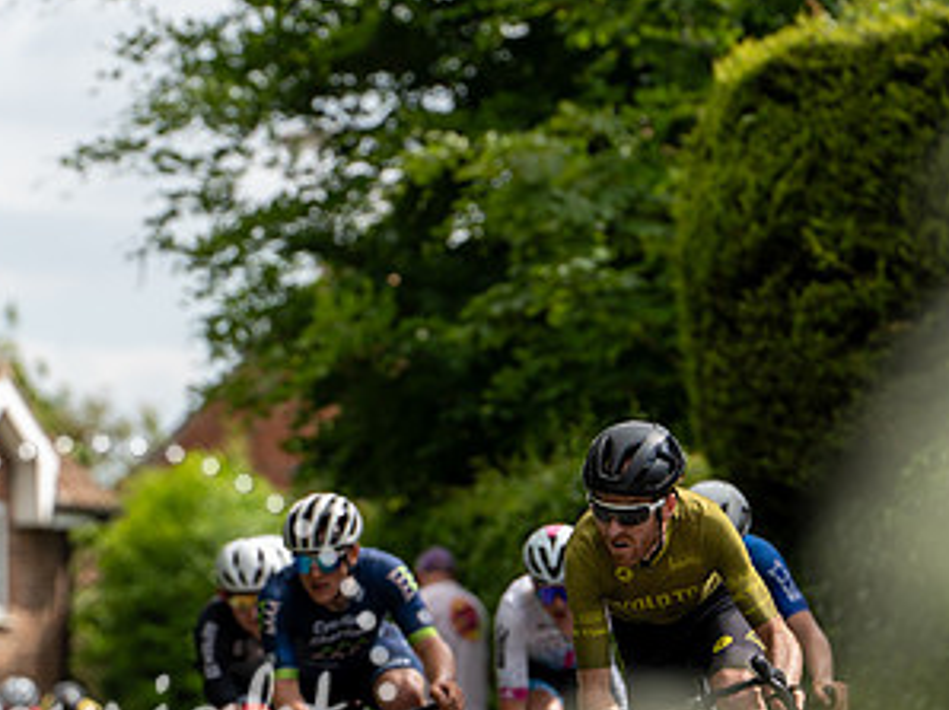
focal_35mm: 313
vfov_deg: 4.7
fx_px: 8574
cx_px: 596
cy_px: 572
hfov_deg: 6.3
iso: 100
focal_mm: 167
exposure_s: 1/640
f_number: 4
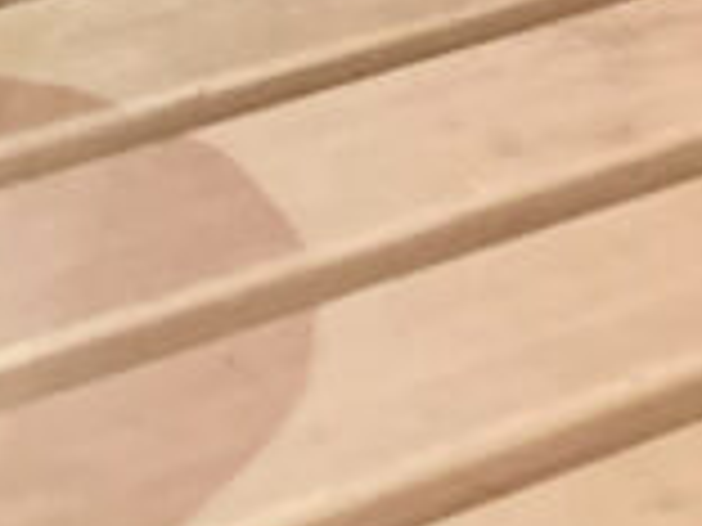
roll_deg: -2.2
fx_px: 3468
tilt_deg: -15.0
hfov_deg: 11.4
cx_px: 702
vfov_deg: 7.9
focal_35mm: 171
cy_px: -850
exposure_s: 1/25
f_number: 1.6
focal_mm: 5.1
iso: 500
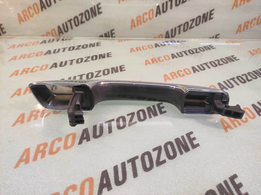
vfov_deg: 74.7
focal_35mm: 17
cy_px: 98
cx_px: 130
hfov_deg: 91.1
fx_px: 128
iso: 206
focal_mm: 4.74
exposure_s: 1/33
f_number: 1.79
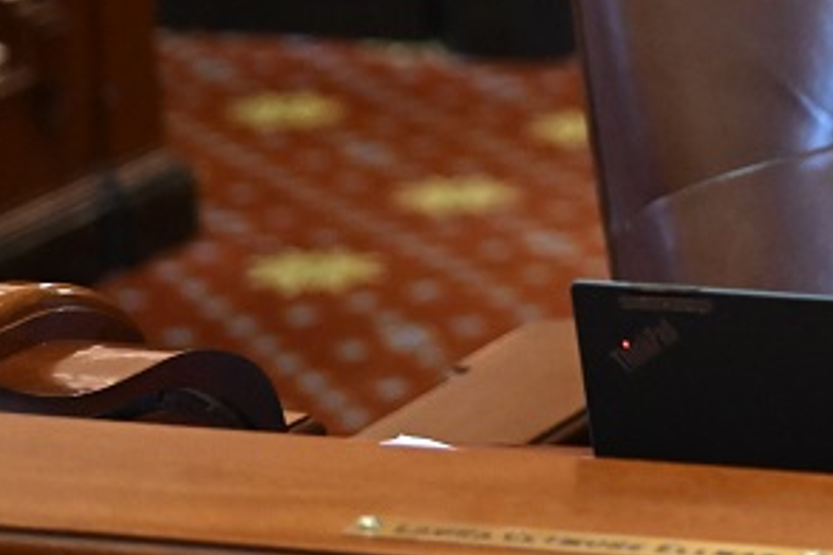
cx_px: 1683
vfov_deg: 4.7
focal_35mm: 286
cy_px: -447
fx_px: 6617
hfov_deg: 7.0
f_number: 3.2
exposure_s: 1/250
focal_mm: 70
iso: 4000
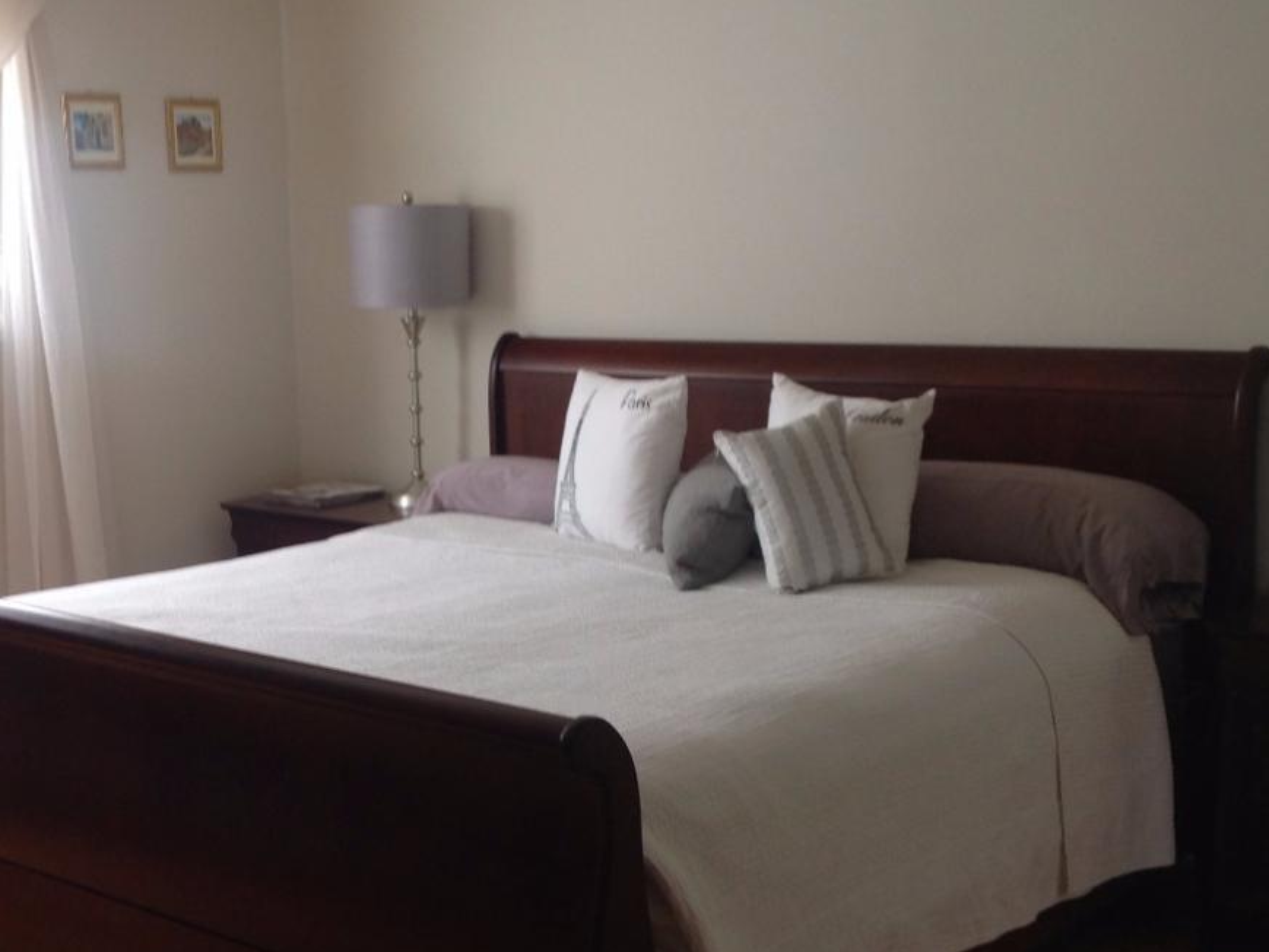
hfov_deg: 32.9
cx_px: 419
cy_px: 659
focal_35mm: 58
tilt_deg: -13.4
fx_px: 2127
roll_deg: +0.6
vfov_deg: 25.1
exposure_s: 1/17
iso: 50
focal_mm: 4.28
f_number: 2.4
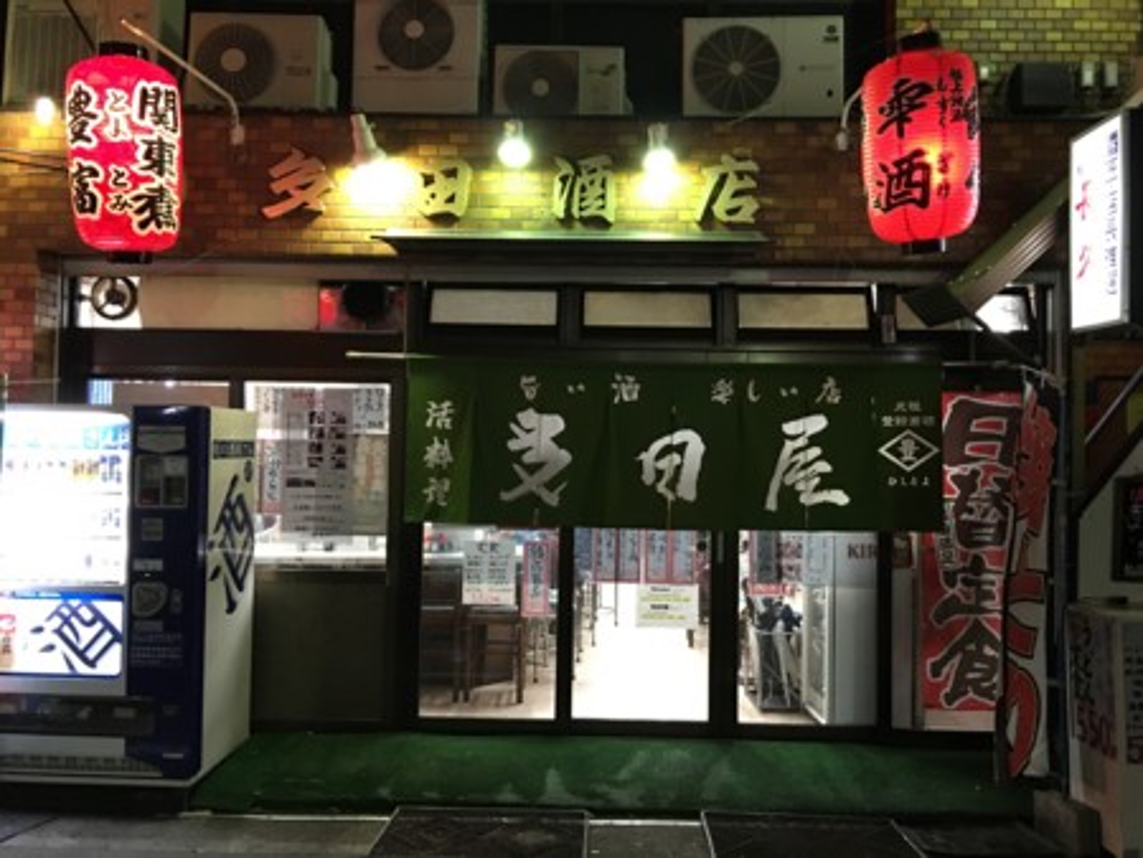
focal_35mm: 29
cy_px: 429
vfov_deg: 48.3
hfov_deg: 61.6
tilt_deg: +1.5
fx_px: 958
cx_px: 572
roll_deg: -1.0
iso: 100
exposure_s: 1/10
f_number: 2.2
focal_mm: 4.15
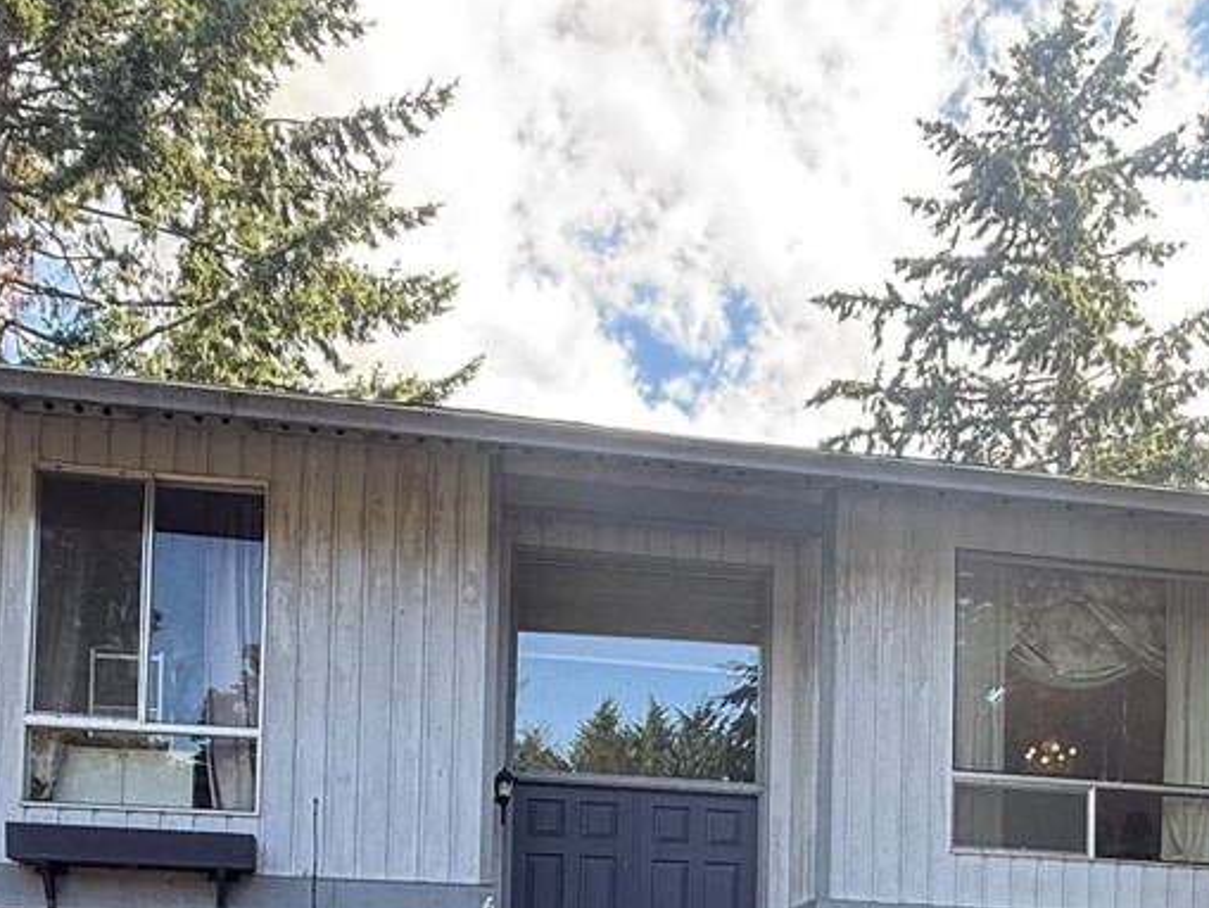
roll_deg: -2.7
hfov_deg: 42.9
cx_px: 670
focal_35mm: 44
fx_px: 1537
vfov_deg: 29.3
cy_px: 1024
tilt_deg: +2.5
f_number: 2.2
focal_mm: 2.22
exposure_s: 1/166
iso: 50
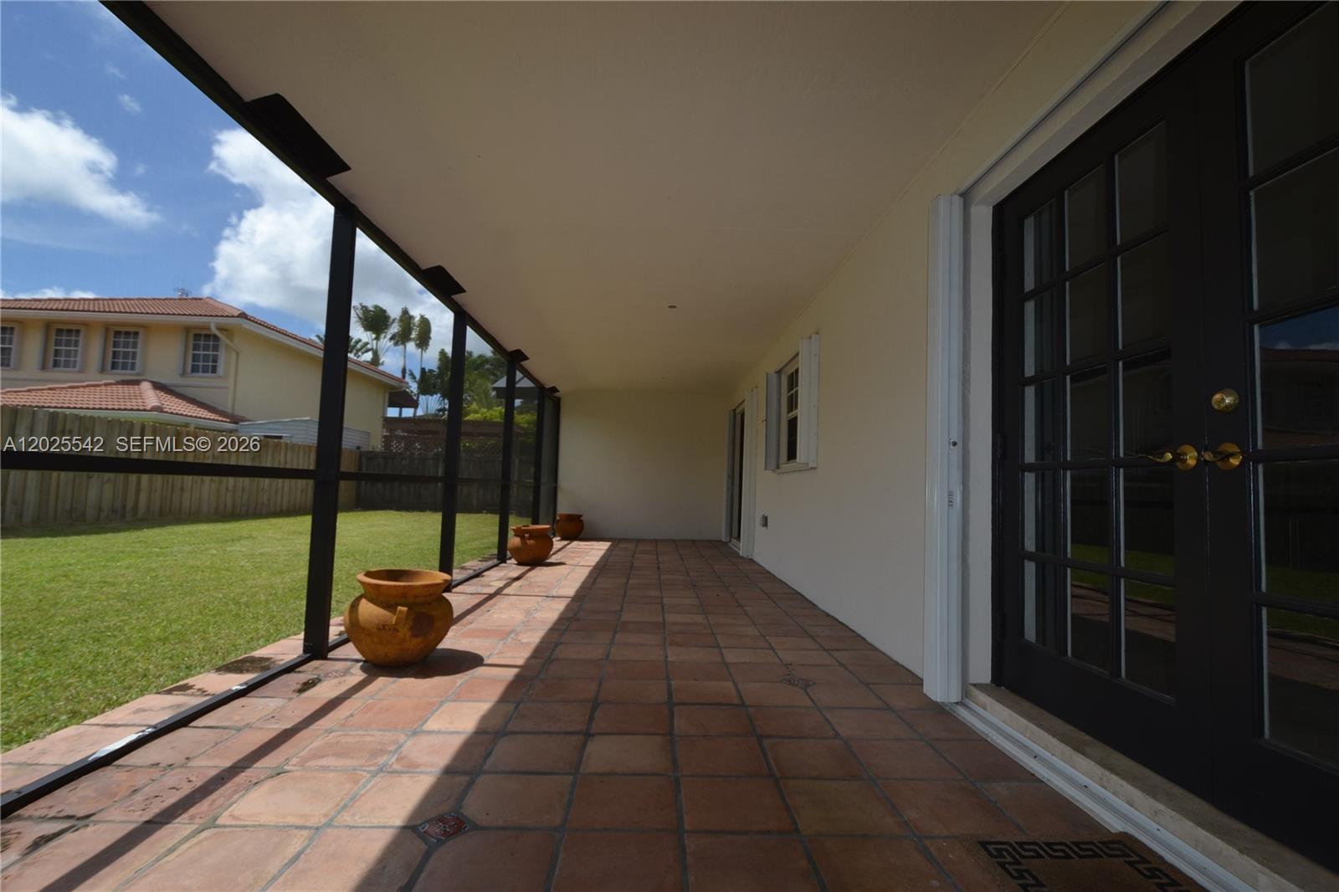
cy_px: 446
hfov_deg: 100.4
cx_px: 670
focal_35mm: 15
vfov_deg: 77.3
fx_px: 558
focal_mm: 10
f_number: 5.6
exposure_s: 1/200
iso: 100
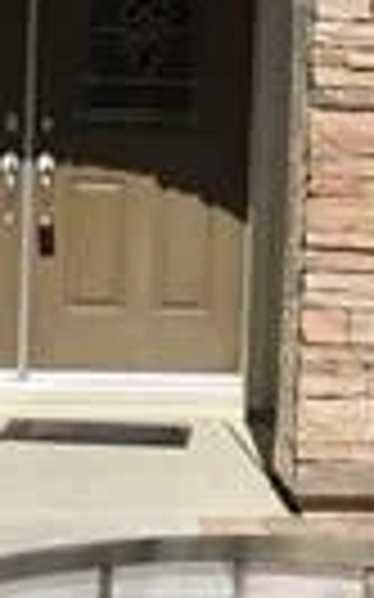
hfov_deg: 9.4
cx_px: 275
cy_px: 292
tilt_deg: -4.6
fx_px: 2269
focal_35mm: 139
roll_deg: -1.6
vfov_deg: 15.0
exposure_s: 1/2849
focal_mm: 4.15
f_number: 2.2
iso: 25
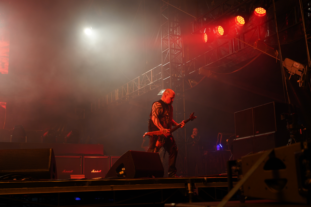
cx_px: 156
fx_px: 363
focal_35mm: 42
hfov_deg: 46.4
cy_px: 104
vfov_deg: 31.9
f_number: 4
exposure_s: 1/50
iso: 320
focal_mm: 42
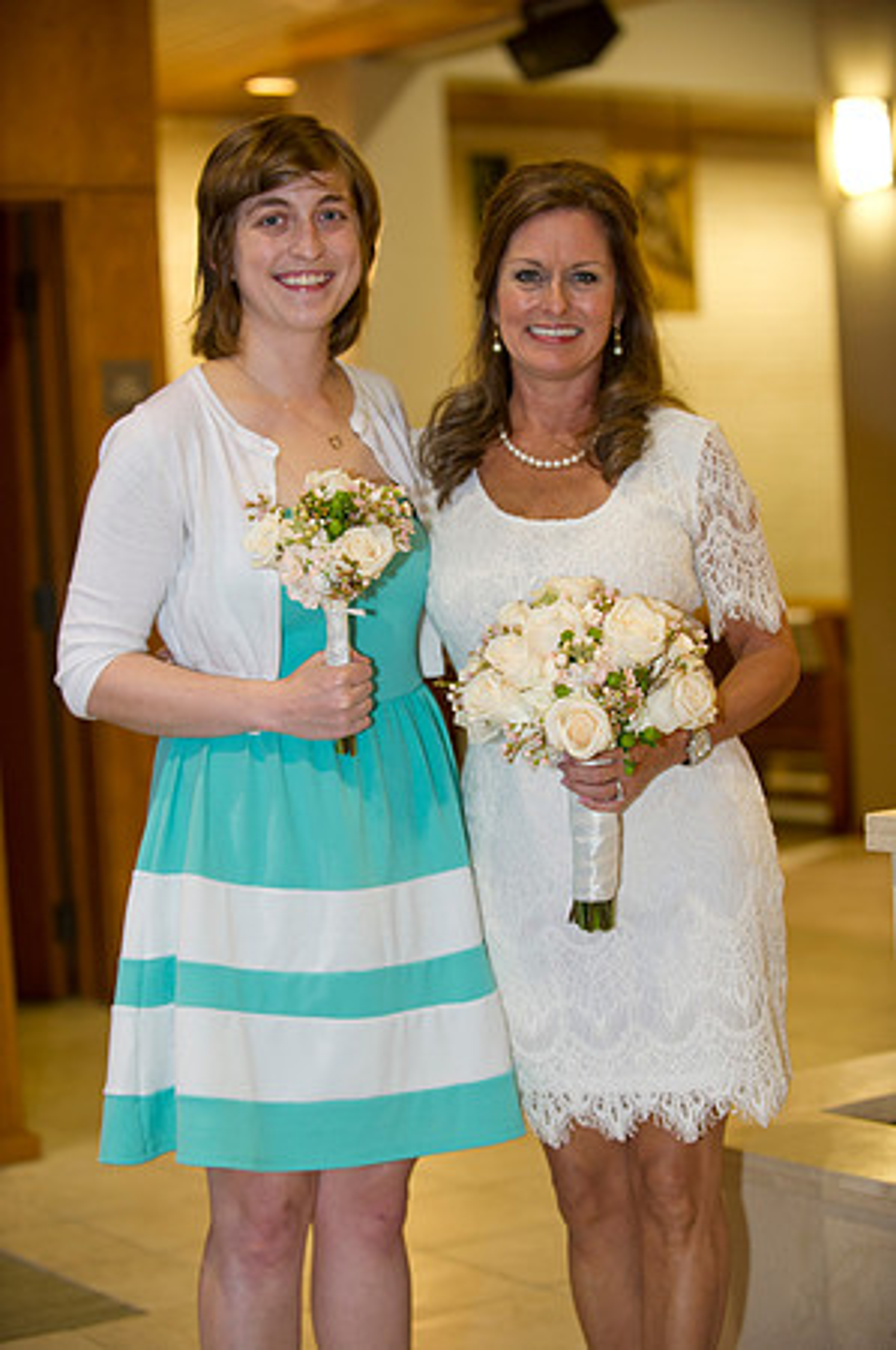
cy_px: 675
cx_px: 448
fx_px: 2619
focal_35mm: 70
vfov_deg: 28.9
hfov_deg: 19.4
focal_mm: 70
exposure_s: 1/100
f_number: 2.8
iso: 1600
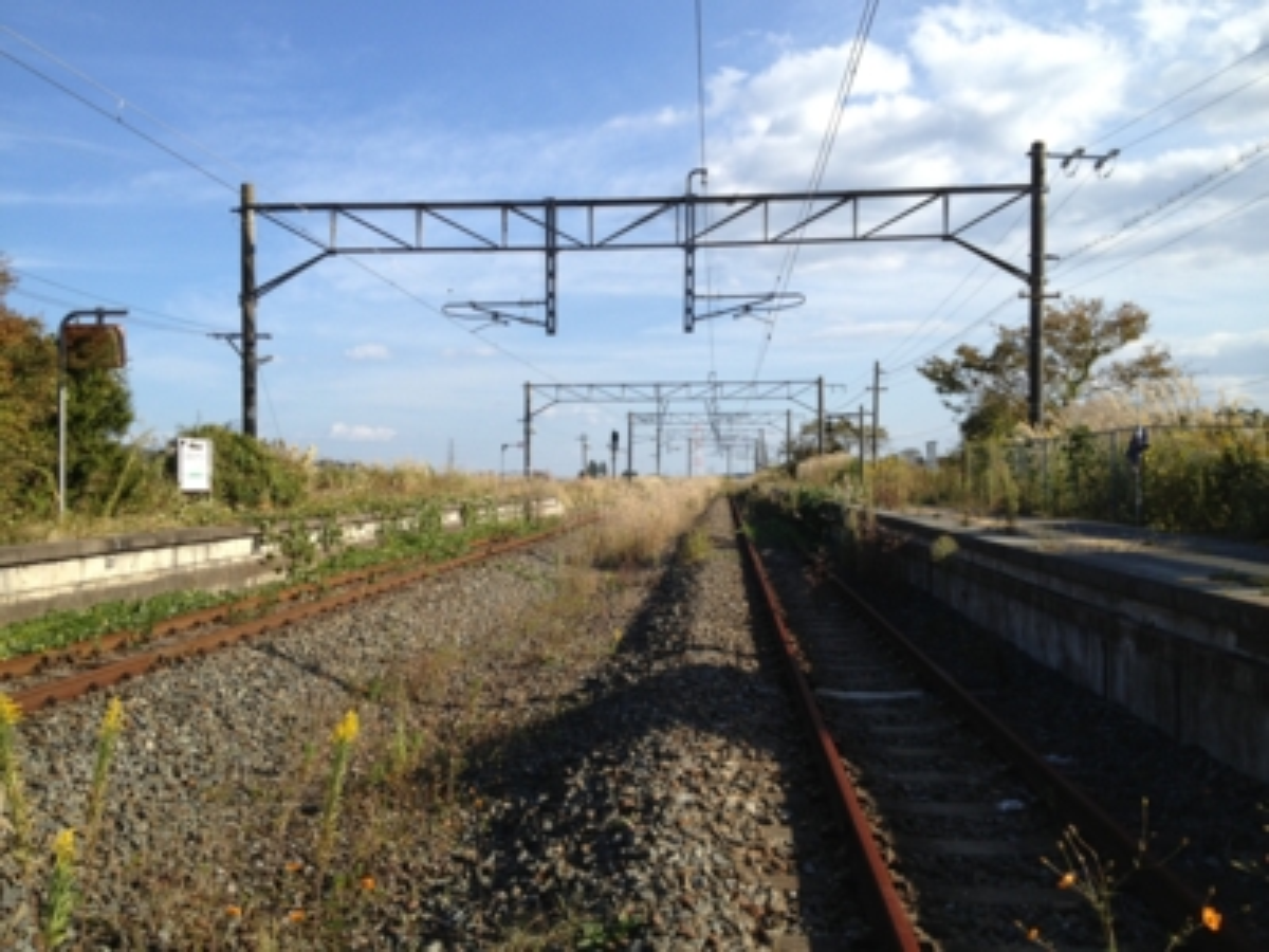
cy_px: 476
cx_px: 634
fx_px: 1283
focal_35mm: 35
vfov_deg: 40.7
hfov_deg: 52.6
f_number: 2.4
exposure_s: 1/1175
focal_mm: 4.28
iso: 50
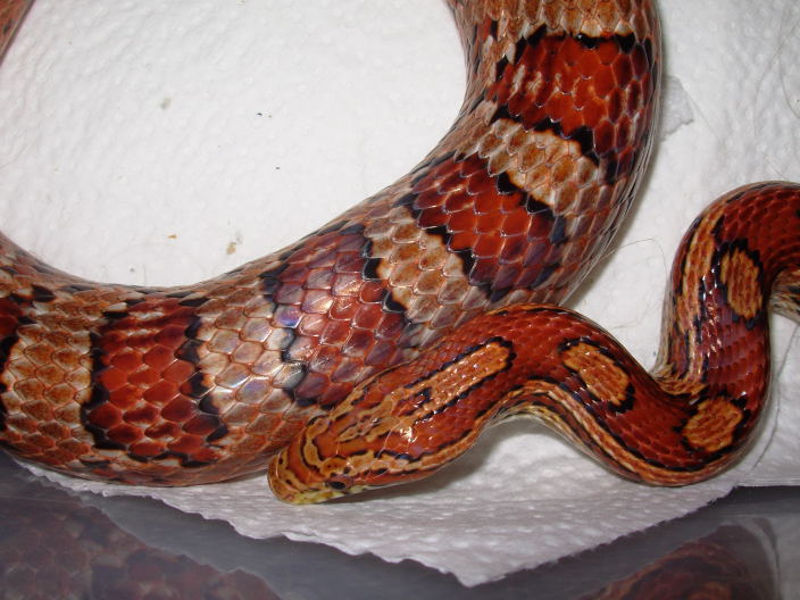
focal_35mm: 38
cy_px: 300
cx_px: 400
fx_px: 878
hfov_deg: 49.0
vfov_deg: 37.7
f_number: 4.9
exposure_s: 1/32
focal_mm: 6.3
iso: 50
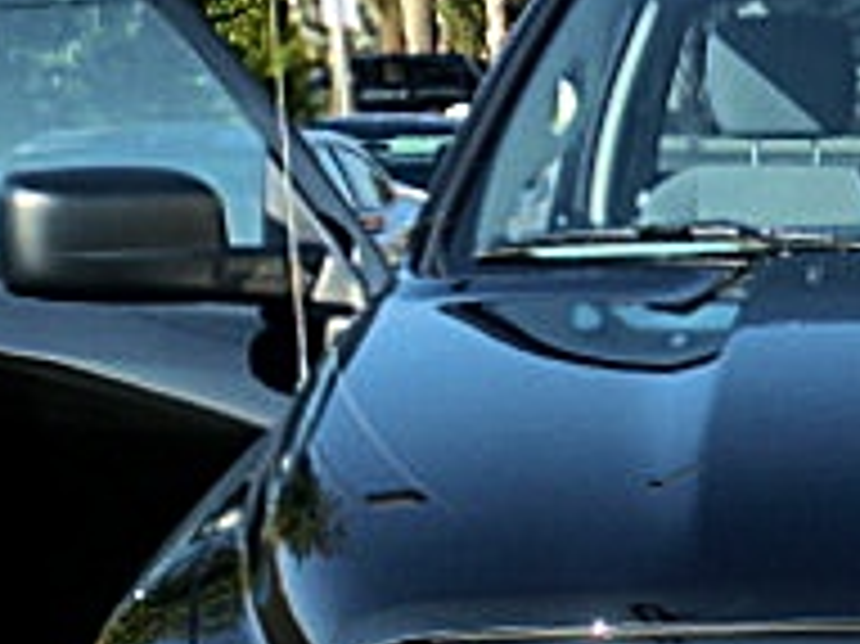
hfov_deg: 17.9
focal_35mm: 104
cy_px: 676
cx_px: 1058
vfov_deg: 14.0
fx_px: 2582
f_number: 2.8
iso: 64
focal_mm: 5.58
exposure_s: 1/400
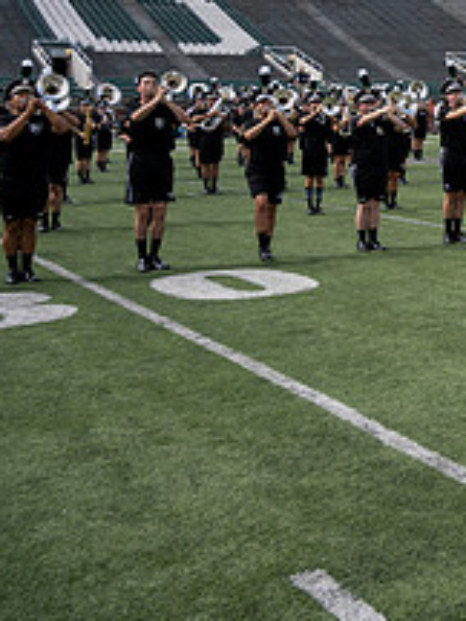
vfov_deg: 30.0
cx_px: 771
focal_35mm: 62
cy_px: 73
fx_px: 1113
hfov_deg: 19.4
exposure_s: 1/1600
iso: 200
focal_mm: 24
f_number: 5
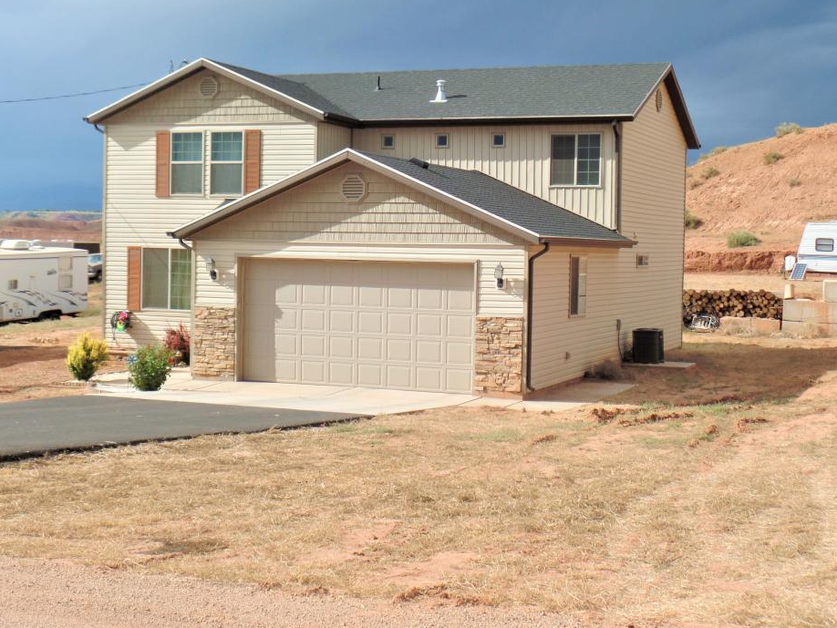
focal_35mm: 58
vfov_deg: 25.2
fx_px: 1403
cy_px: 281
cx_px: 435
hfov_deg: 33.2
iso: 80
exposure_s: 1/1000
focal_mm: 9.2
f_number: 3.4
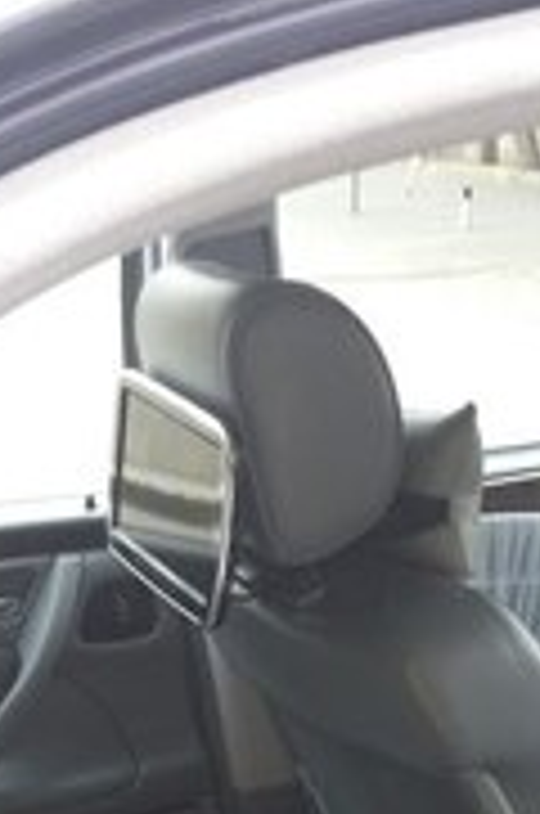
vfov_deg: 23.1
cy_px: 1003
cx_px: 302
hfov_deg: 17.0
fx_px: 1807
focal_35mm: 80
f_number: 1.9
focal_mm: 3.7
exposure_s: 1/58
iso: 64
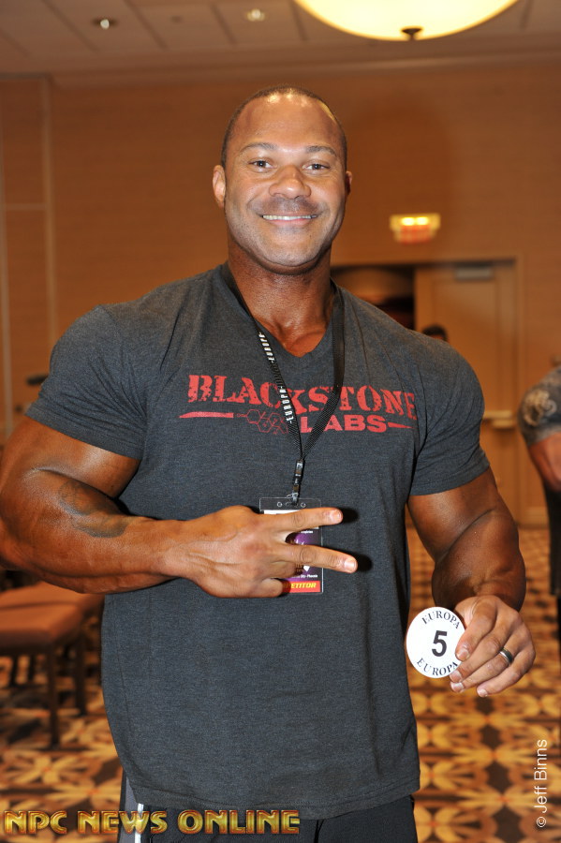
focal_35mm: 52
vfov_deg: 38.2
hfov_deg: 26.0
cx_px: 280
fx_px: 1217
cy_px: 422
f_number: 4
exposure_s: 1/60
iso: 800
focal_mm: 52
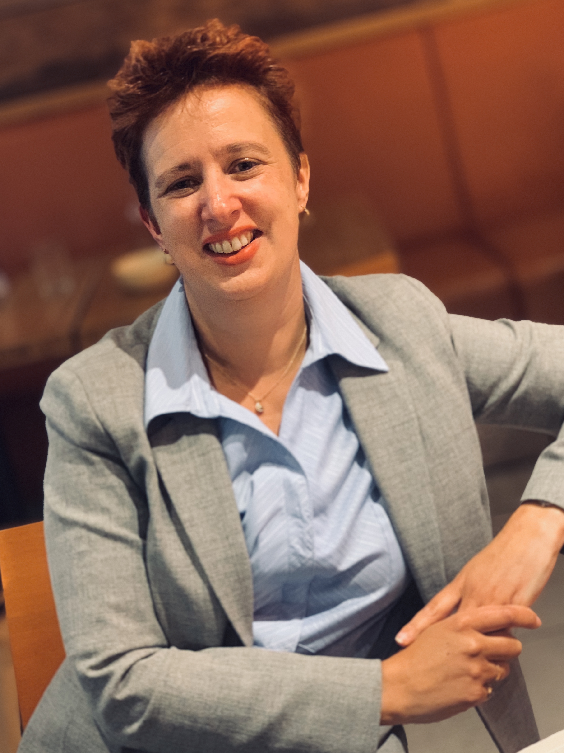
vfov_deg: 36.8
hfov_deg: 28.0
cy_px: 376
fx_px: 1130
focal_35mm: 52
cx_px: 282
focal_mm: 6
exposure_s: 1/33
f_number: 2.4
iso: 320
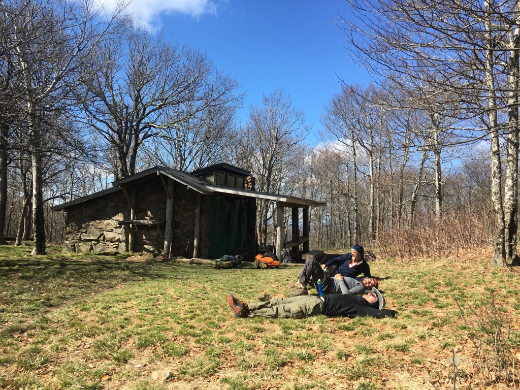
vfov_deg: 48.2
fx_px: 436
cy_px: 195
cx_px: 260
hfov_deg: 61.7
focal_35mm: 29
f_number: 2.2
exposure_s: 1/785
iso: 25
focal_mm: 4.15
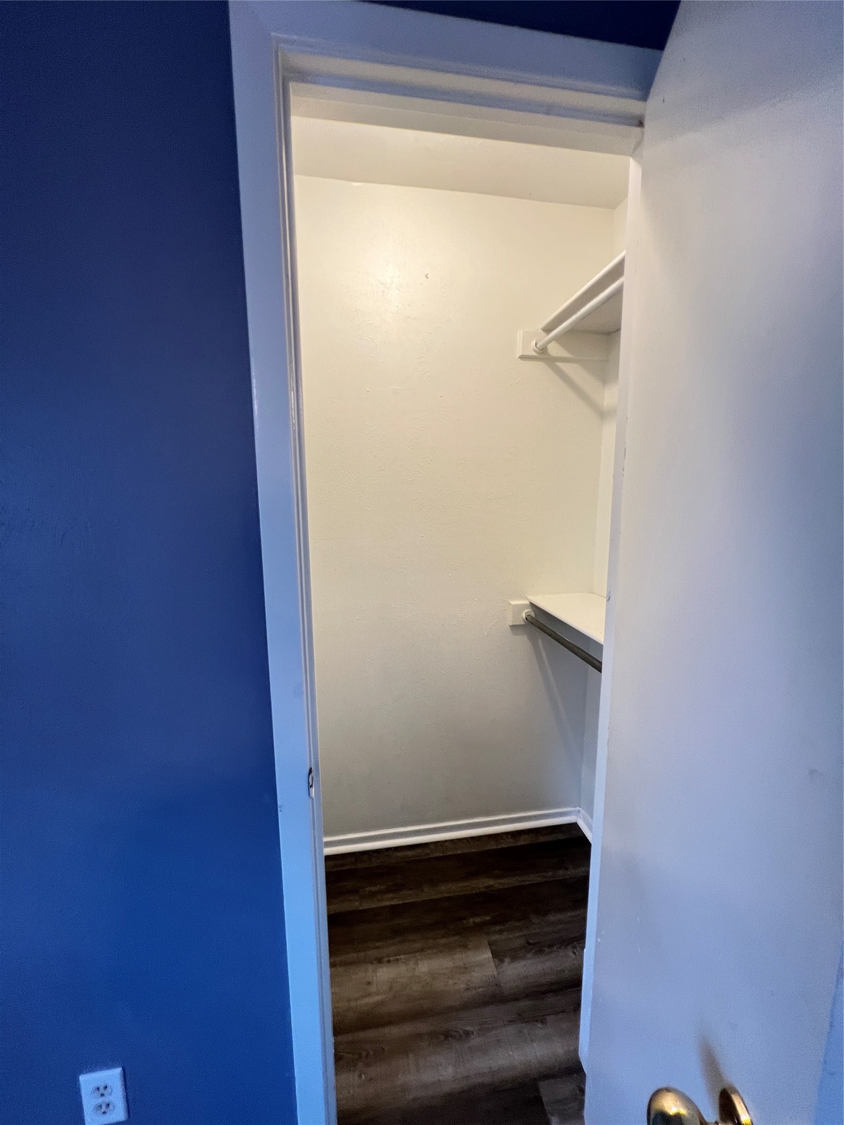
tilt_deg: -7.0
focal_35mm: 13
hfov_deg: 89.9
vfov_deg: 106.2
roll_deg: -0.3
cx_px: 422
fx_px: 423
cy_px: 562
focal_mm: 1.57
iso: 160
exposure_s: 1/60
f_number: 1.8
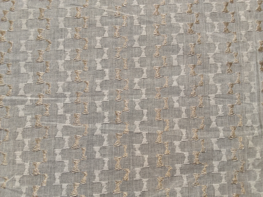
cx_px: 132
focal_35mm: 26
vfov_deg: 53.1
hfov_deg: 67.3
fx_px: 198
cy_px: 98
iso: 100
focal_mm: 2.78
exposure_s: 1/100
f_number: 2
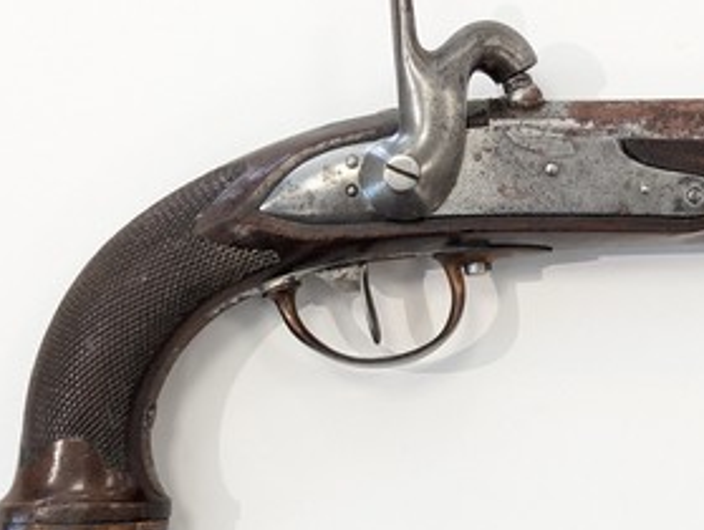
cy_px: 348
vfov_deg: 17.2
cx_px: 563
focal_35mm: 86
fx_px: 1751
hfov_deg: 22.4
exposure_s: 1/99.9
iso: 181
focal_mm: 6.81
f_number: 1.85
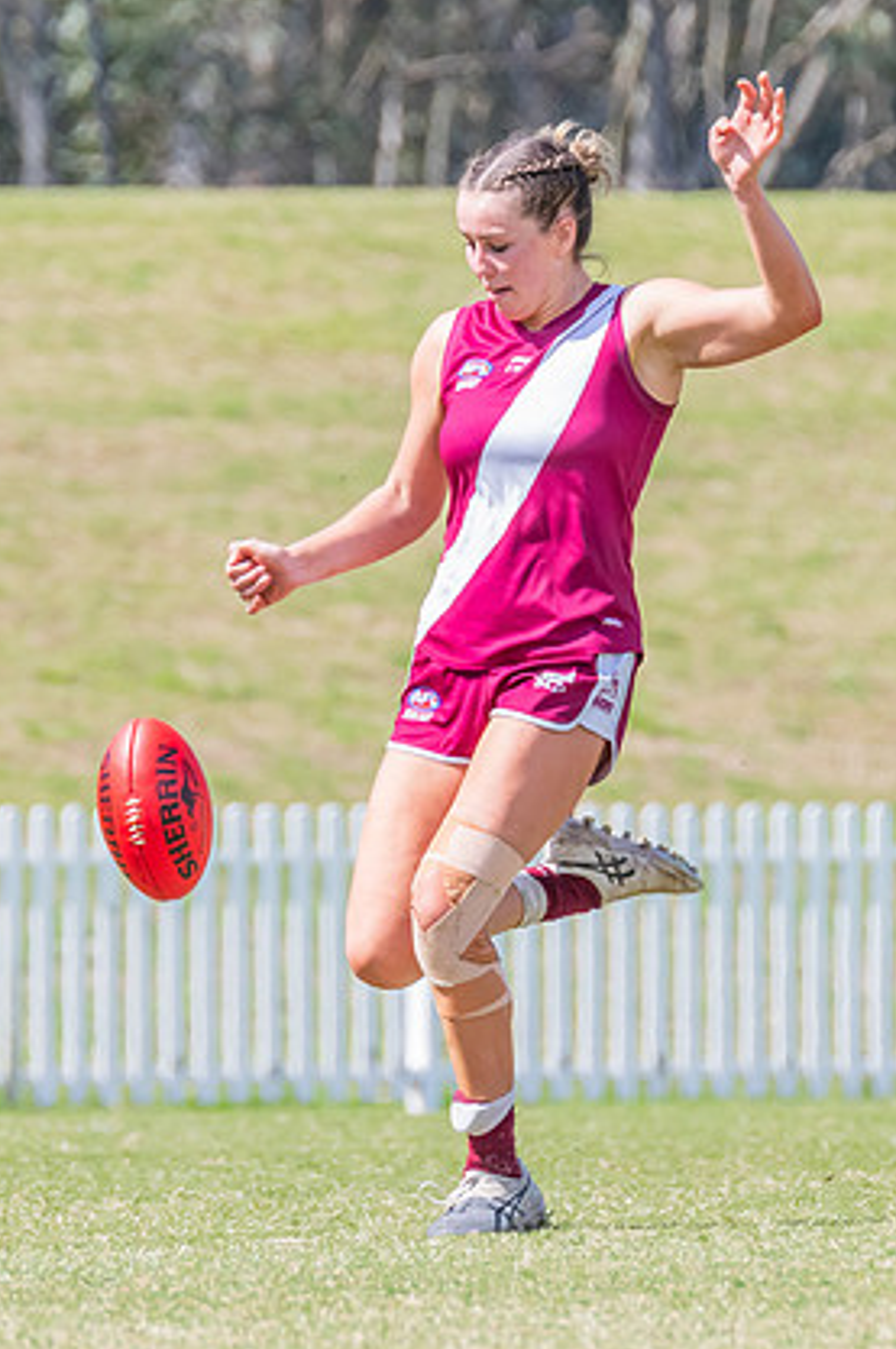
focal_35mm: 957
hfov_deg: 1.4
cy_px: 595
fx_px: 35815
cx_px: 462
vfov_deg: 2.2
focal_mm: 420
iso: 800
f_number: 9
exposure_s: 1/1250
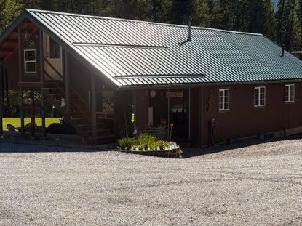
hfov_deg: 26.3
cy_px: 137
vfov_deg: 19.9
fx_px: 645
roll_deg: +0.6
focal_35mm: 74
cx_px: 118
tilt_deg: -4.1
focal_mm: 6.76
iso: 64
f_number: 1.78
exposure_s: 1/4329
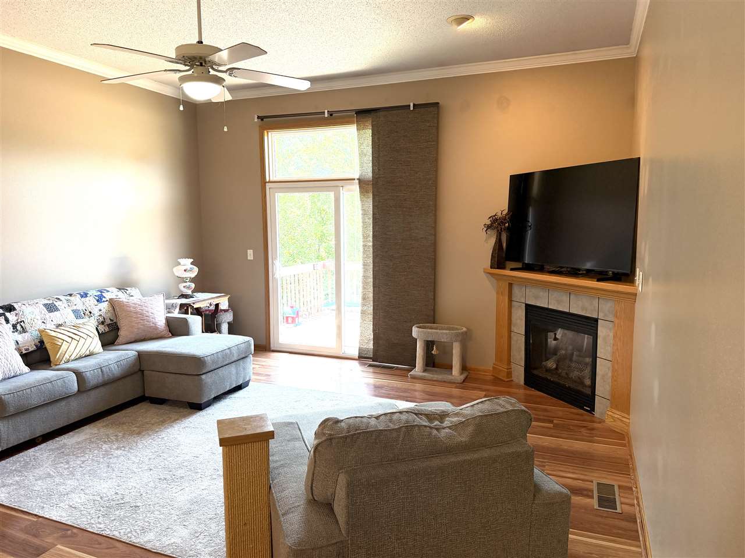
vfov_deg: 56.8
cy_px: 279
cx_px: 372
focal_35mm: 24
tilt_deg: -6.4
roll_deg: +0.4
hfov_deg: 71.6
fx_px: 516
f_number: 1.78
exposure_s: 1/131
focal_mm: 6.76
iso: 200
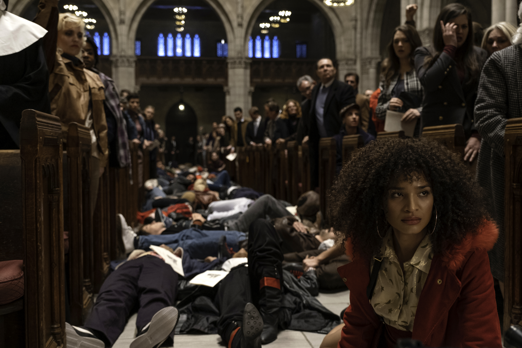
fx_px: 580
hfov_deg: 48.5
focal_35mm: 40
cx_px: 261
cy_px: 174
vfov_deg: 33.4
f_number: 2.8
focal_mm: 26.6
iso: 2500
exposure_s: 1/125
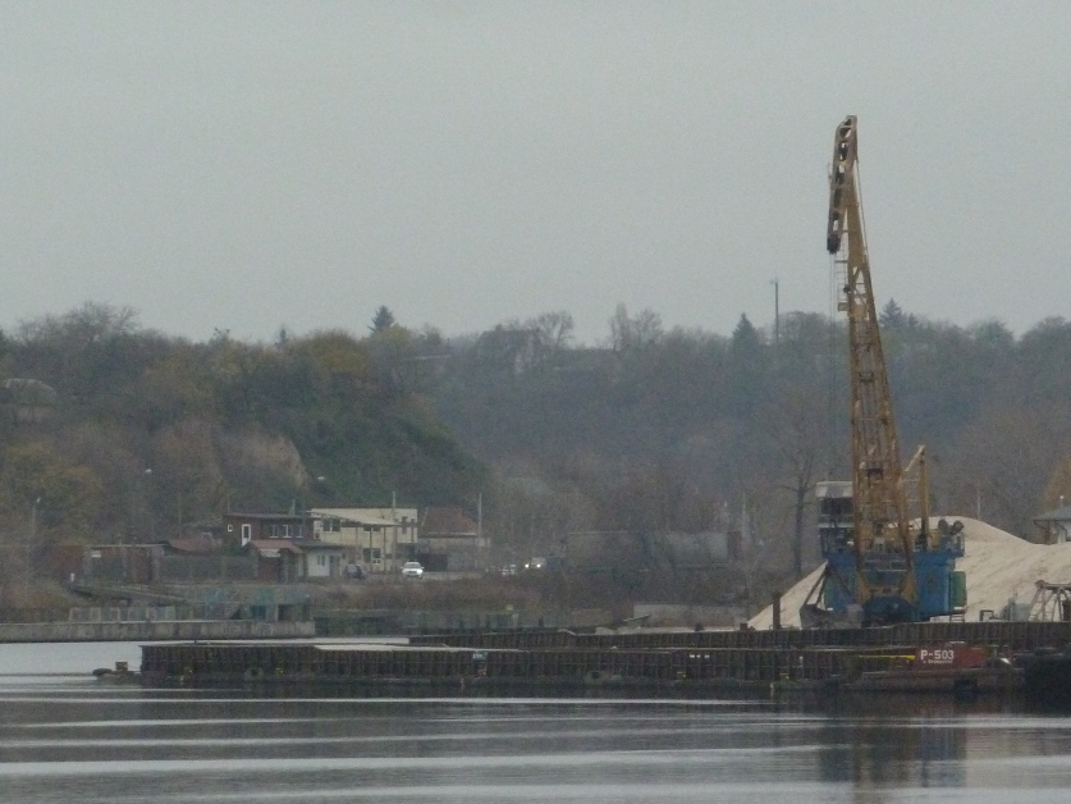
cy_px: 487
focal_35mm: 376
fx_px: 11635
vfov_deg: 4.0
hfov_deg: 5.3
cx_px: 651
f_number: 4.7
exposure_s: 1/400
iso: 640
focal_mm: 39.7
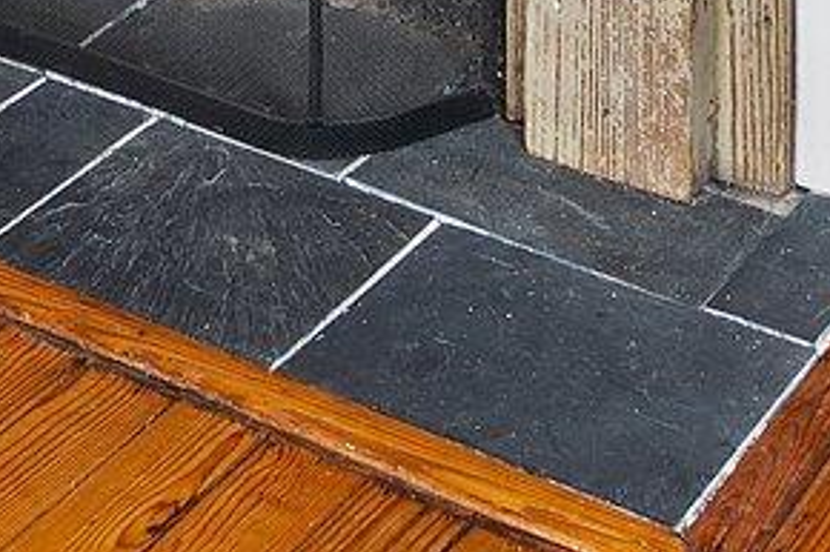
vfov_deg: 8.8
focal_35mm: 113
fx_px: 2604
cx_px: 306
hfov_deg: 18.1
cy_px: -1337
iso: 400
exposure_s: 1/1.43
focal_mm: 16
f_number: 8
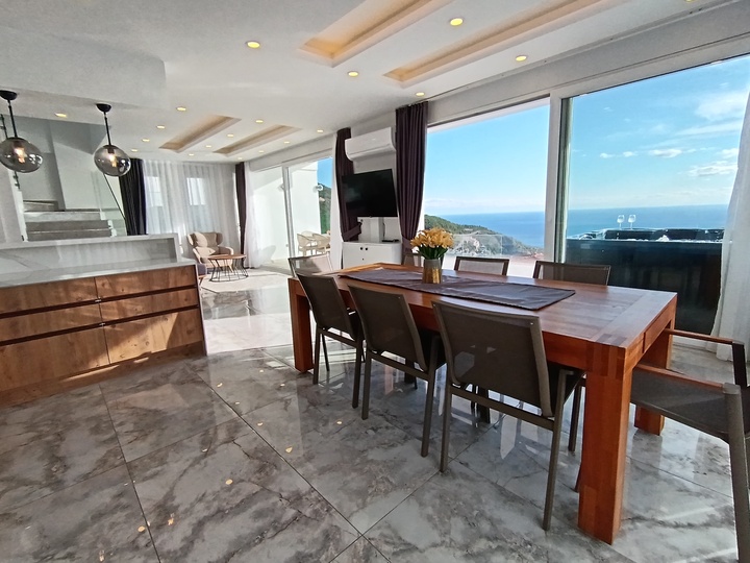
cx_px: 375
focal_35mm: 17
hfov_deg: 91.0
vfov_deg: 74.7
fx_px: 368
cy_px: 282
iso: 100
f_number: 2.2
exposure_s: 1/343
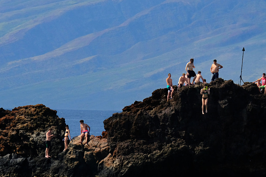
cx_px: 201
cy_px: 79
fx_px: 3996
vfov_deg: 2.5
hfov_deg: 3.8
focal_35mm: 541
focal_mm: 200
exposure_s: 1/300
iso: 1250
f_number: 13
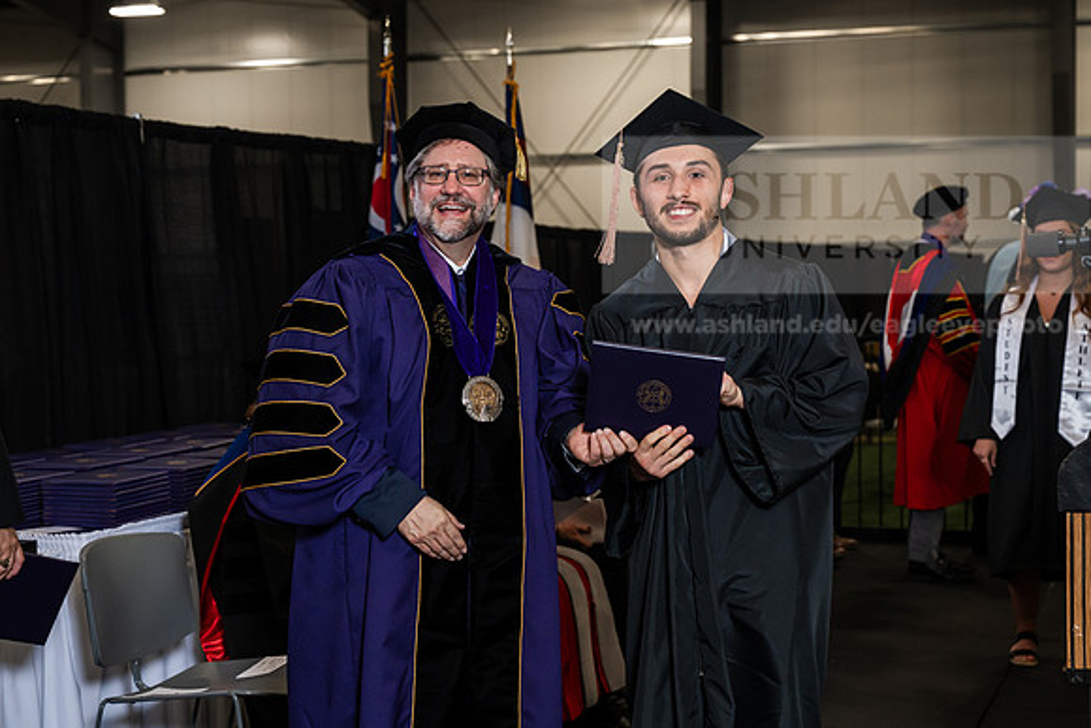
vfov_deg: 22.6
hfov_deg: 33.4
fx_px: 1819
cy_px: 364
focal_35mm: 60
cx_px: 546
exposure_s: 1/200
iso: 1250
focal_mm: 60
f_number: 5
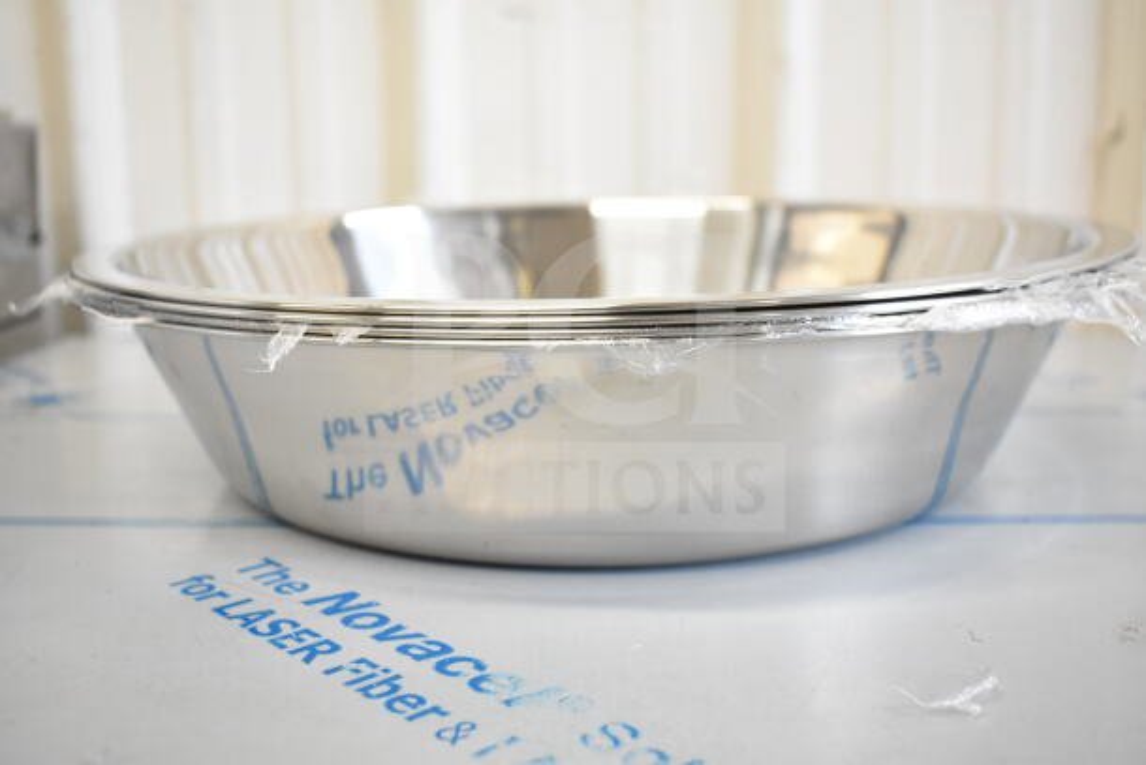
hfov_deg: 53.1
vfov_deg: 36.9
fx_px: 1146
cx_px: 573
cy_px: 382
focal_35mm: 36
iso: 1600
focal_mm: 24
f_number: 4.5
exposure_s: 1/80
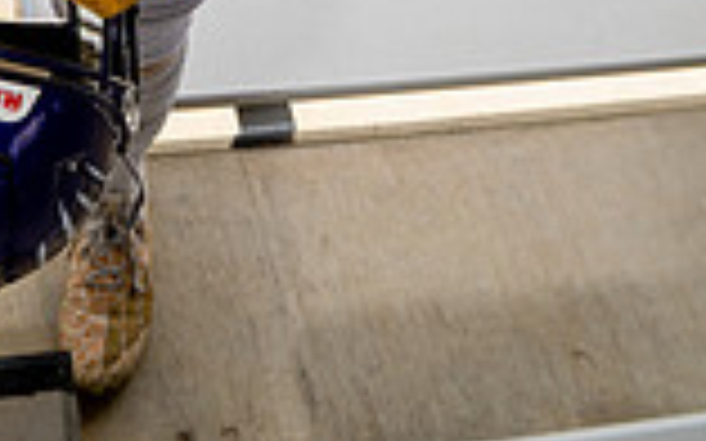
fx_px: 1346
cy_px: -567
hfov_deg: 28.8
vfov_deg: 14.0
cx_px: 144
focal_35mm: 70
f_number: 6.3
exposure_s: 1/250
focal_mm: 24
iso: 100
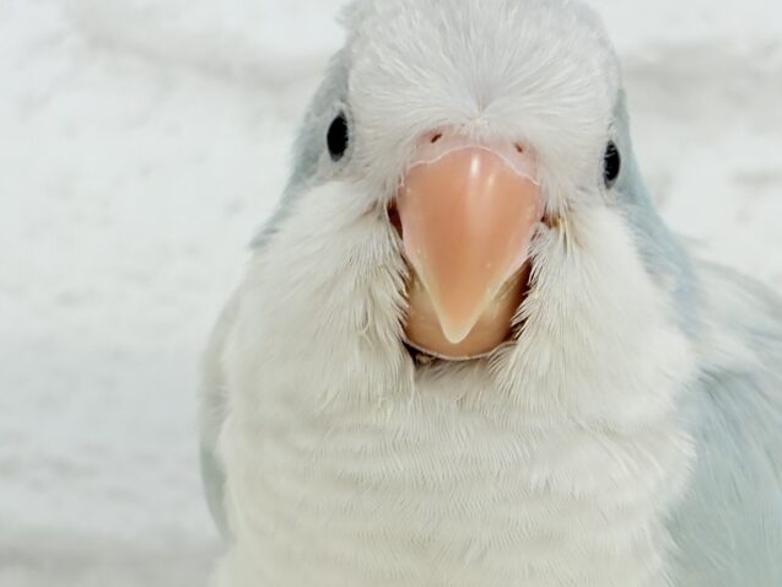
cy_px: 335
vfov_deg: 15.1
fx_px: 2214
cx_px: 421
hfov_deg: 20.0
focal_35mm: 98
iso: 64
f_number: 1.6
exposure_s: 1/100
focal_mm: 5.96
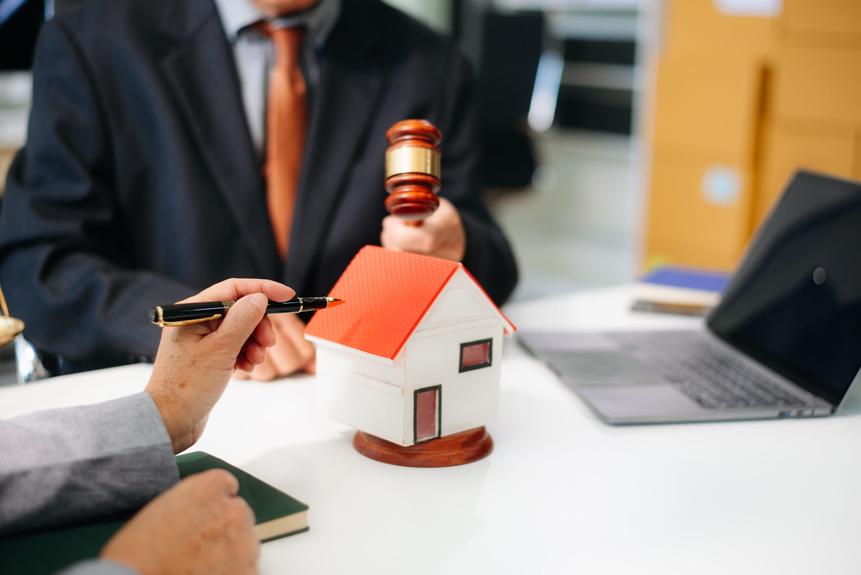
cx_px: 430
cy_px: 288
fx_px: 1196
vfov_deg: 27.0
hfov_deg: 39.6
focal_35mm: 50
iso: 500
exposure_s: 1/320
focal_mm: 50
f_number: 2.2
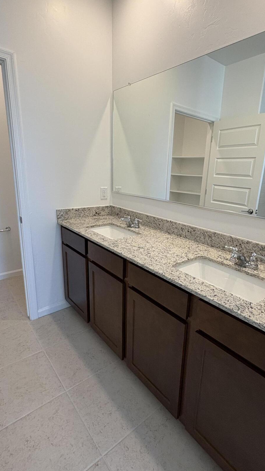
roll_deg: -2.9
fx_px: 237
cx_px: 148
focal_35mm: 19
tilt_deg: -14.3
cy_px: 231
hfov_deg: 58.2
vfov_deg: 89.6
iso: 160
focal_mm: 2.22
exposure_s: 1/120
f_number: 2.2
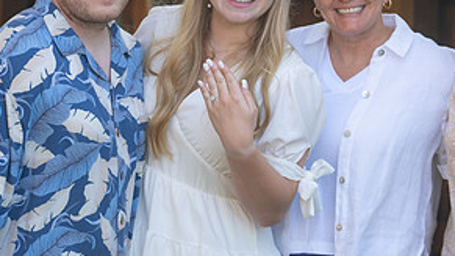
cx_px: 280
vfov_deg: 4.0
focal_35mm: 305
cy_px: 91
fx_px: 3681
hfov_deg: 7.1
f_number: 4
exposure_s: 1/320
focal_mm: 146
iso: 250
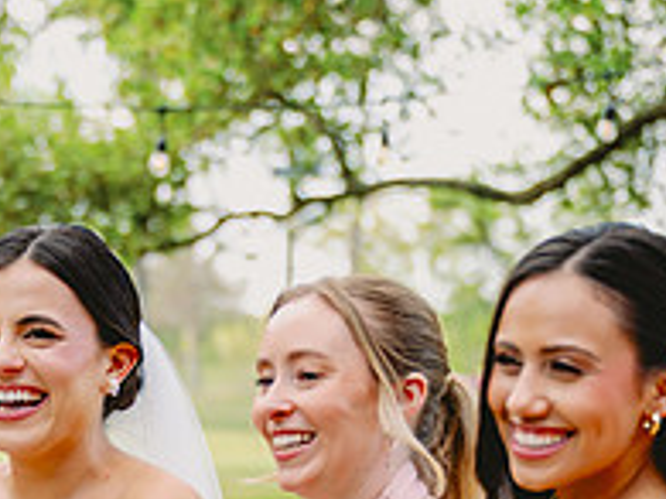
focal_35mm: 163
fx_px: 3134
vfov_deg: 9.0
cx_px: 116
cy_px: 566
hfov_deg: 12.1
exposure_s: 1/800
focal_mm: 57
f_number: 2.8
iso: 200
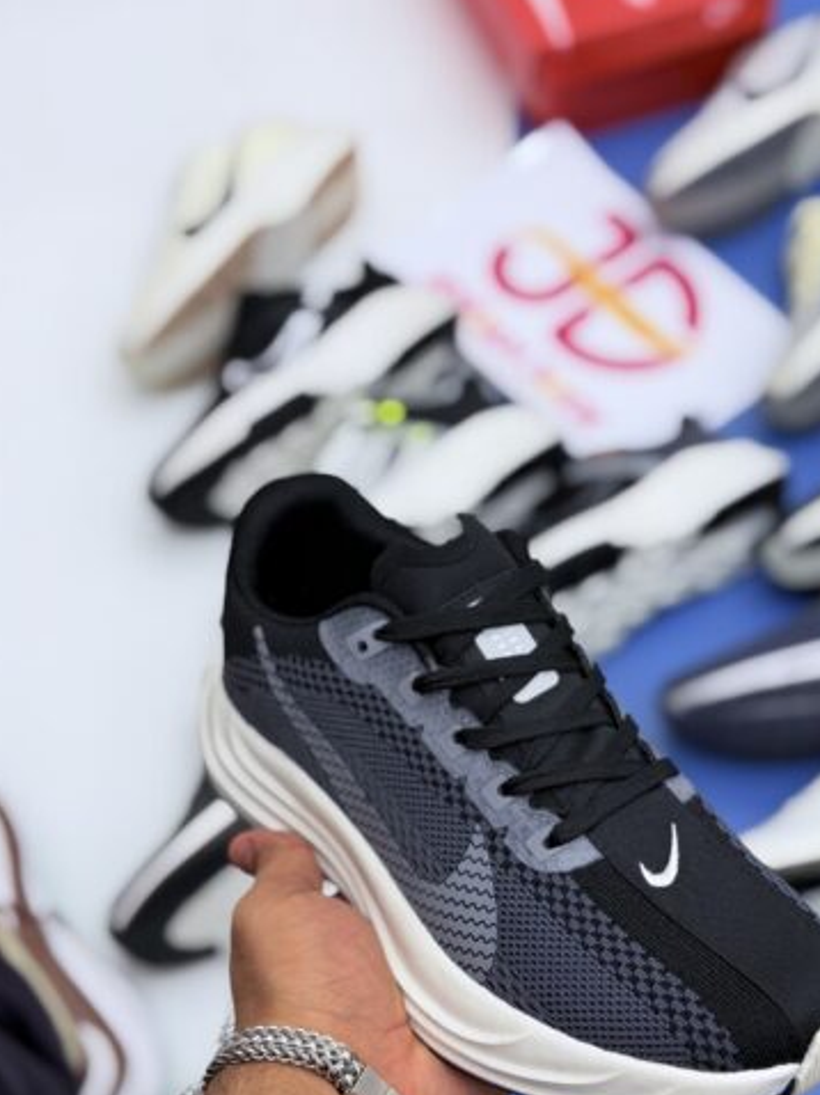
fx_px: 1834
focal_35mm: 58
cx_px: 480
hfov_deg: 25.2
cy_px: 643
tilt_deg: -56.3
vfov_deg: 33.2
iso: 64
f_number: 1.78
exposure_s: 1/315
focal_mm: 6.76
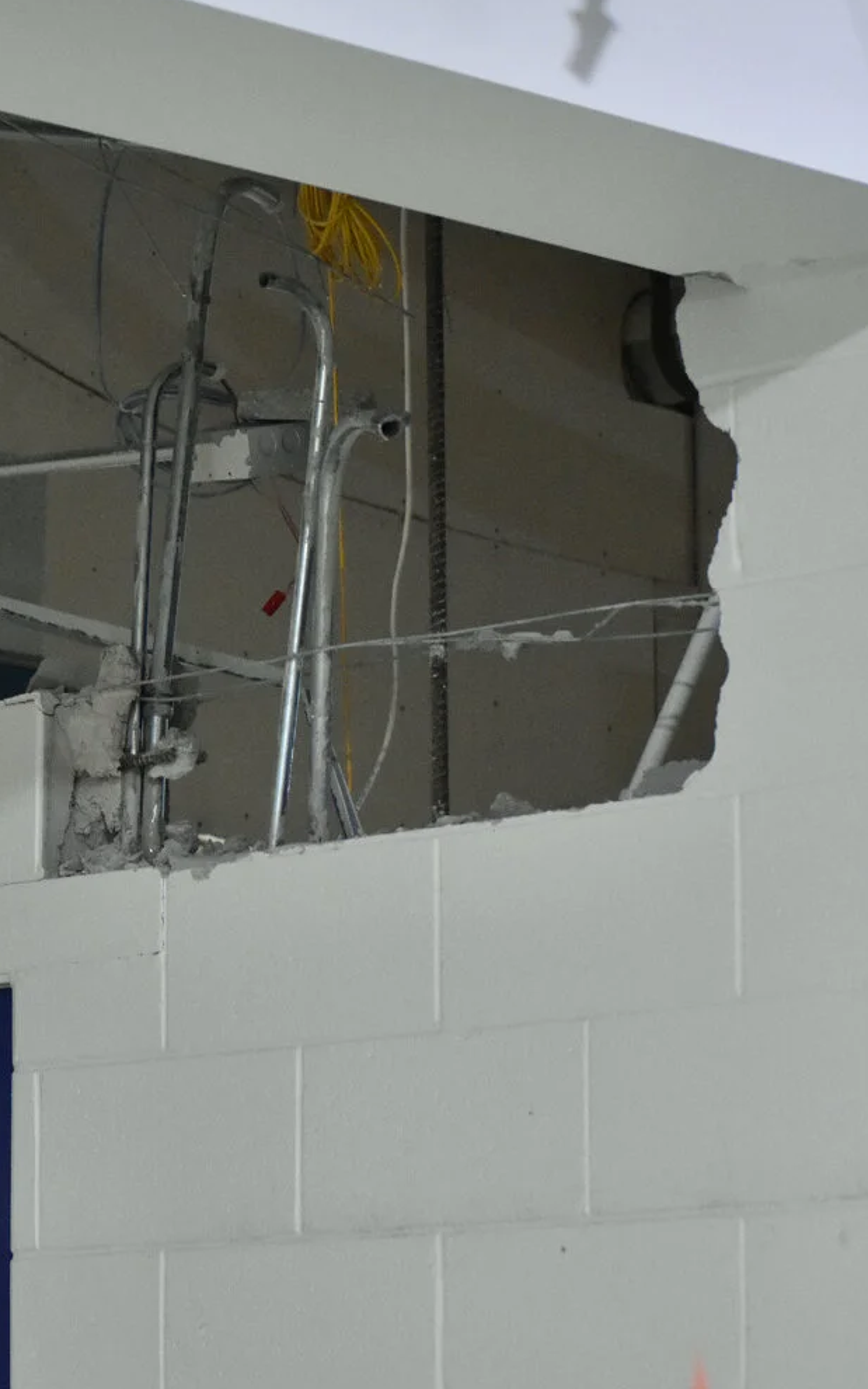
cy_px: 650
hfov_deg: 9.6
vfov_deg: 15.4
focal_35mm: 136
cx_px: 79
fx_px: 5139
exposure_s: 1/60
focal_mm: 55
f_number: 4
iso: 4000
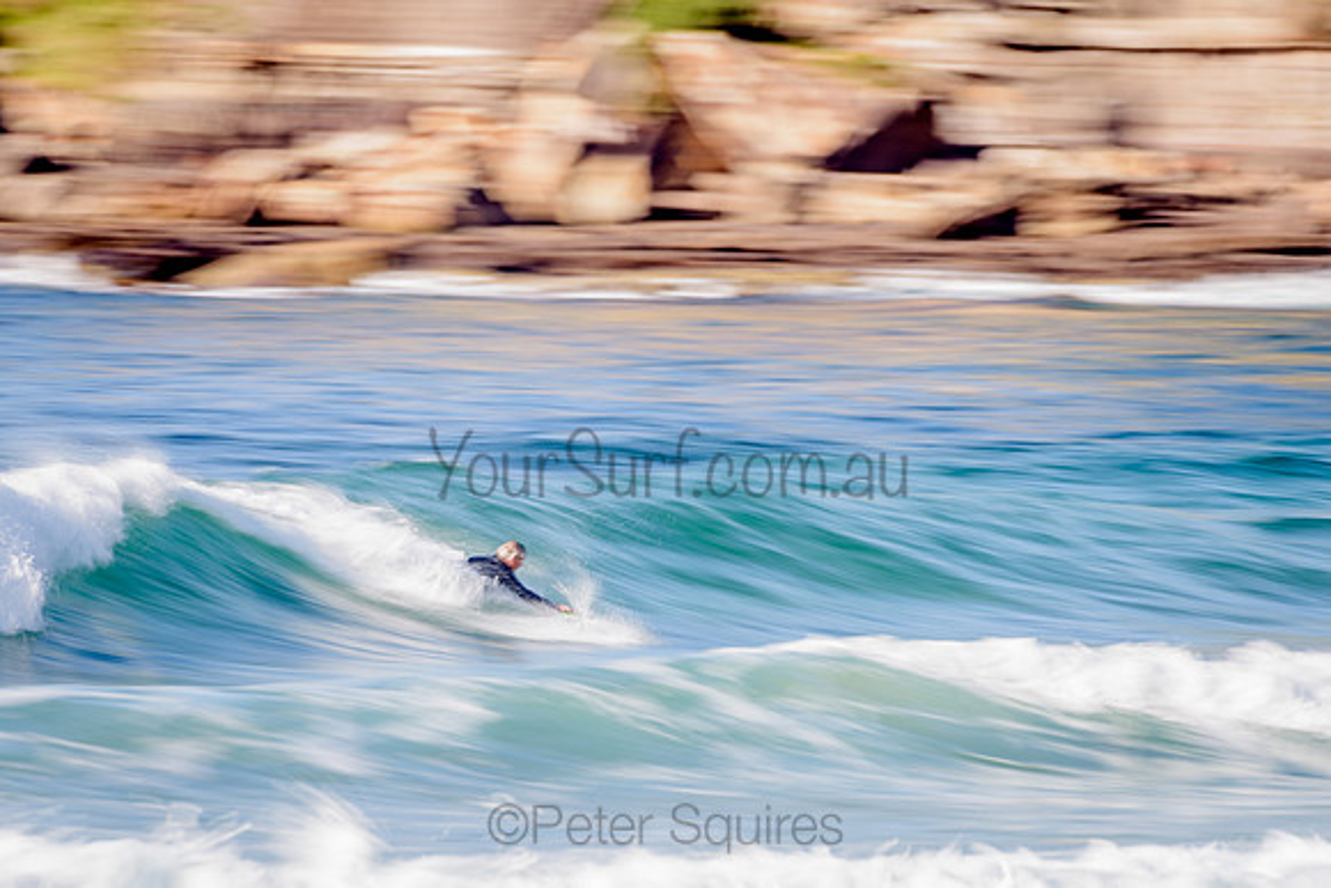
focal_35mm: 613
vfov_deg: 2.2
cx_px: 515
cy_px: 544
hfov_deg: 3.4
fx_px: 22667
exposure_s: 1/13
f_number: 9
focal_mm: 500
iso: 31
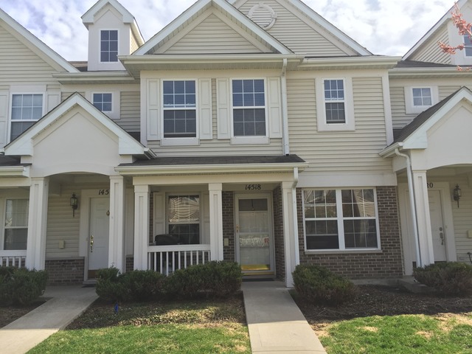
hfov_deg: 61.7
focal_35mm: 29
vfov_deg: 48.2
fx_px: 395
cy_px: 177
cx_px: 236
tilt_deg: +6.9
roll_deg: +1.3
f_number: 2.2
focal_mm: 4.15
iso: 32
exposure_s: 1/1014
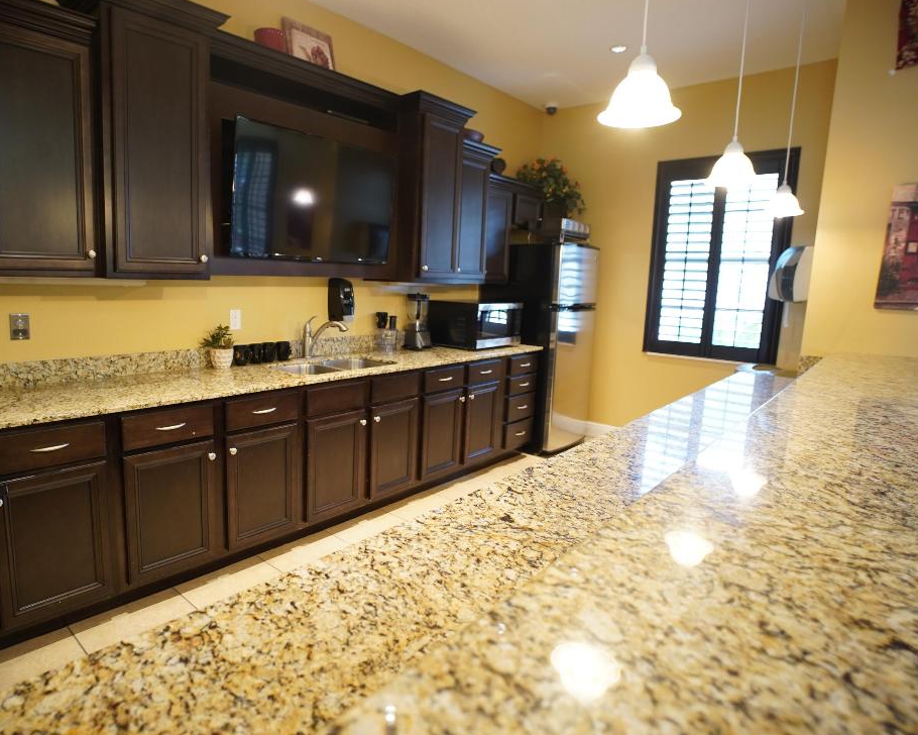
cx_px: 382
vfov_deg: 69.2
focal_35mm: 20
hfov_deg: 80.9
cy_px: 360
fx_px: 532
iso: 250
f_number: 1.8
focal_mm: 11
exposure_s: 1/30
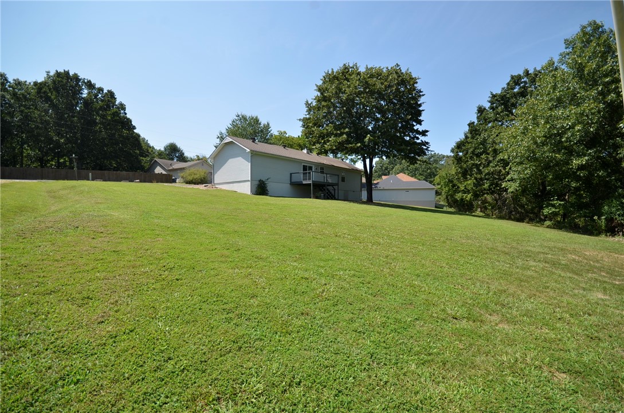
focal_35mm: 15
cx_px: 312
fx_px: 259
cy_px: 206
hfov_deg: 100.5
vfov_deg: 77.1
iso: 110
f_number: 8
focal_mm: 10
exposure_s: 1/250
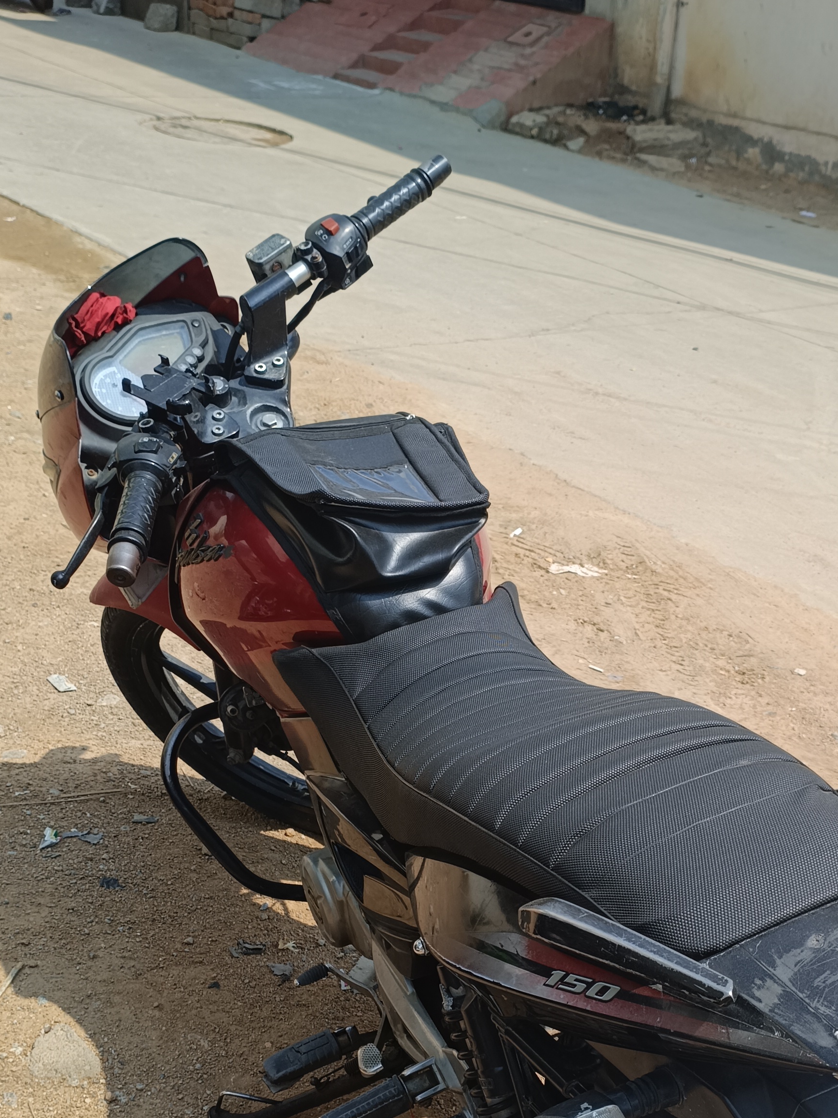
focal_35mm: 46
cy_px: 811
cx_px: 545
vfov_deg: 40.3
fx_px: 1485
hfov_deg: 31.3
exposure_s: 1/1145
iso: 57
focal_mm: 4.94
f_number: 1.5
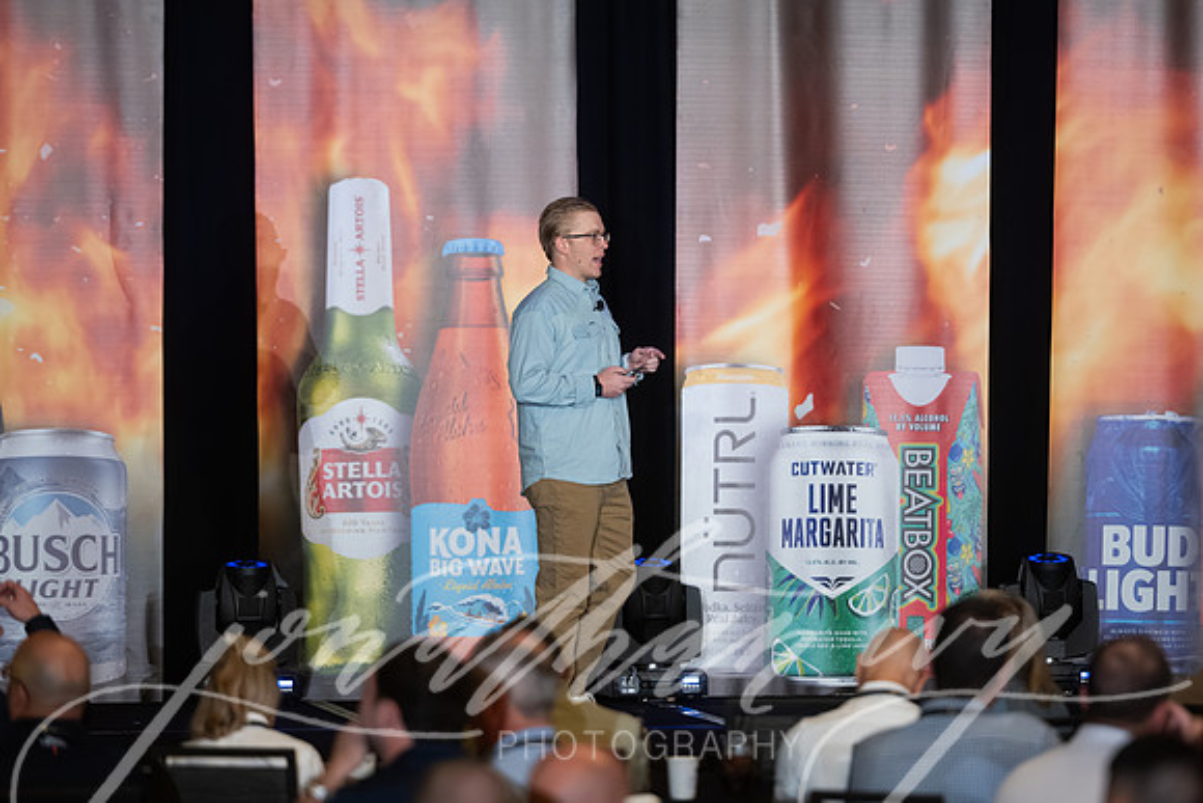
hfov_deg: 10.1
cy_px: 402
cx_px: 602
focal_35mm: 204
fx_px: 6812
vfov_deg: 6.7
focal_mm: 200
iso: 2500
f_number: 2.8
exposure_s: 1/200
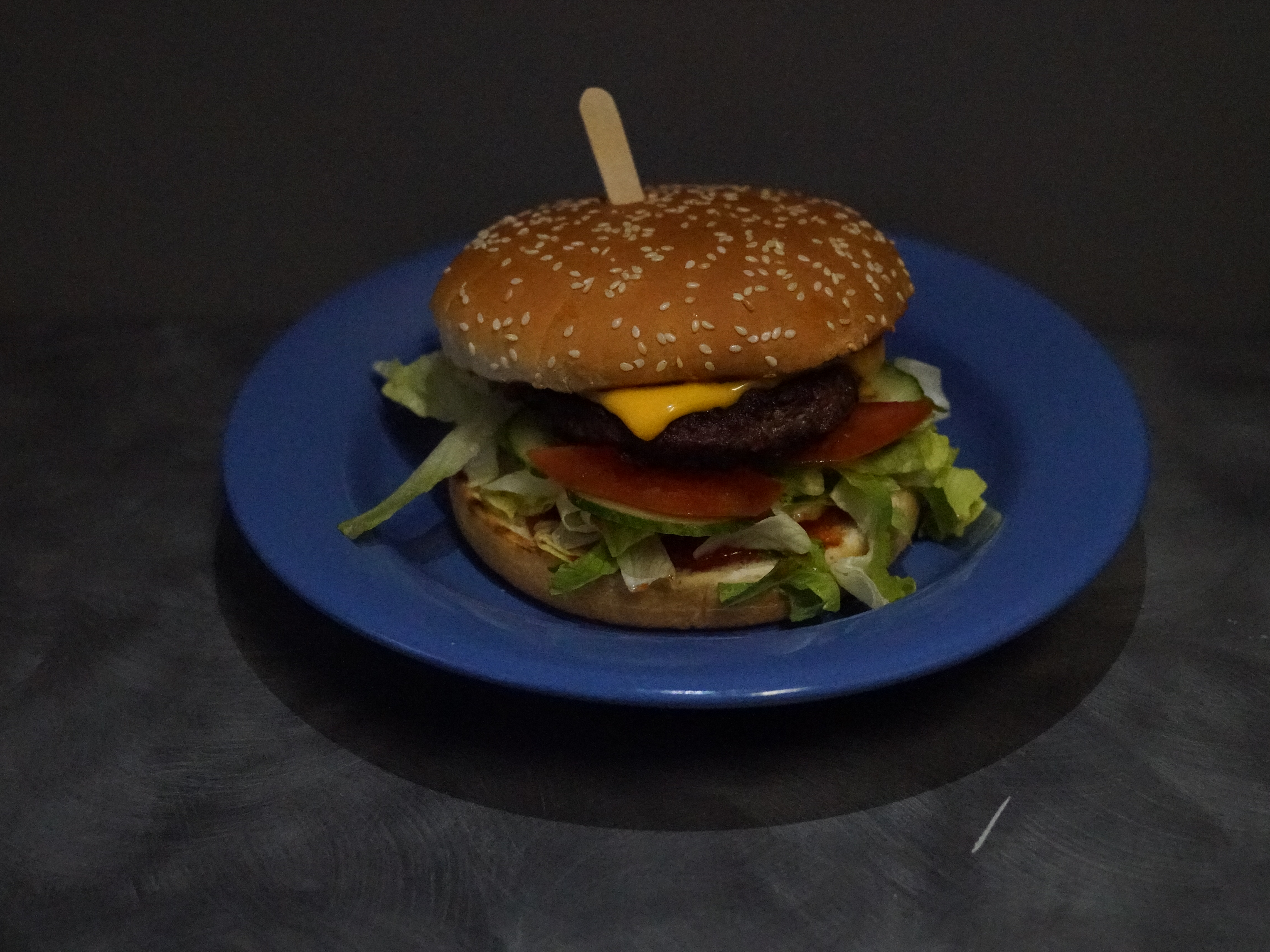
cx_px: 671
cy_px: 475
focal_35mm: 49
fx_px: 1798
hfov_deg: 38.9
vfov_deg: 29.7
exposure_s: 1/2500
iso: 20000
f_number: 4
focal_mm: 30
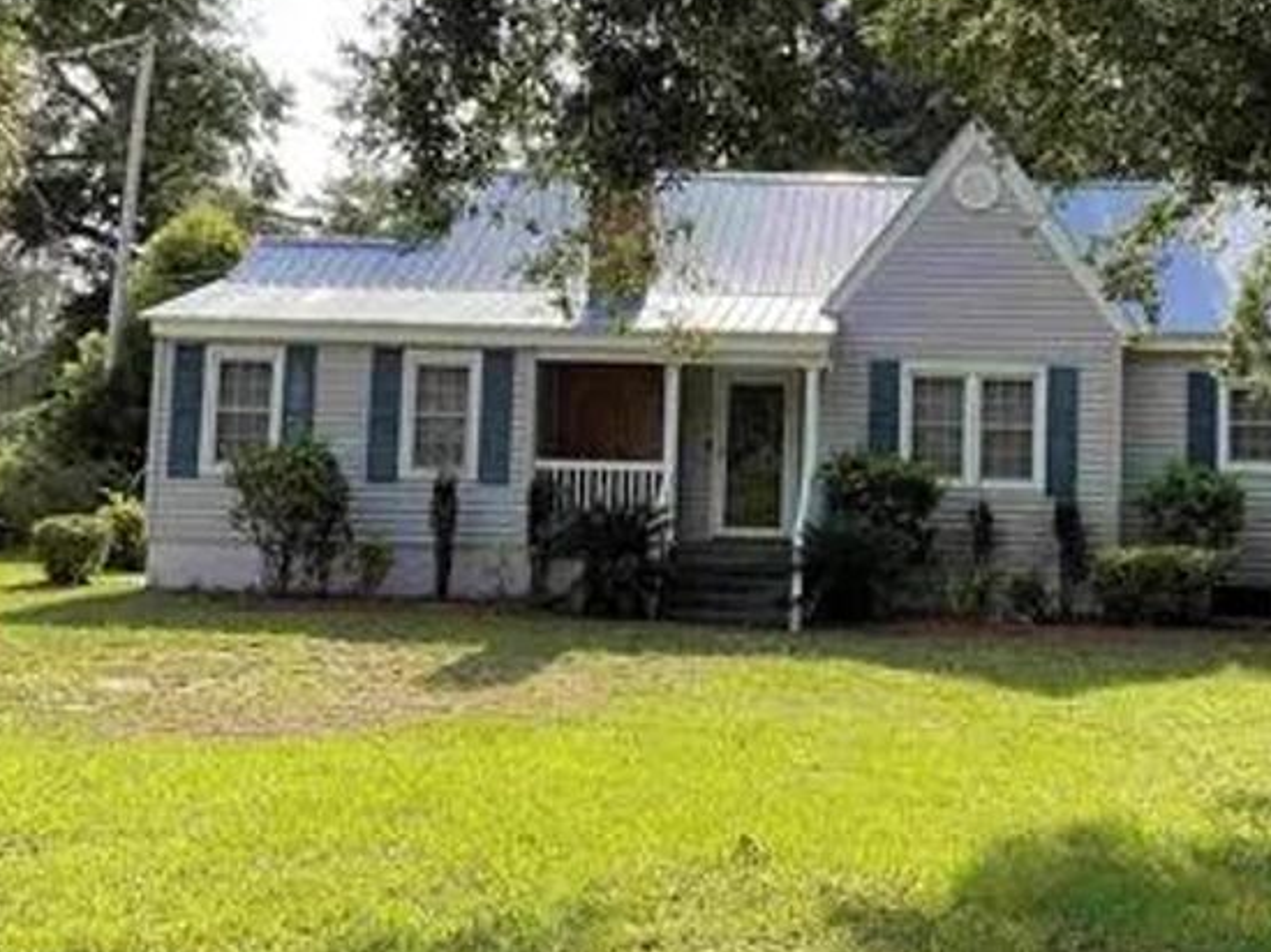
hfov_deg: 35.3
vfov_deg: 26.9
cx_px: 830
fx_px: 1982
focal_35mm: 54
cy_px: 334
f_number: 1.8
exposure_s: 1/568
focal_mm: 3
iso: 16
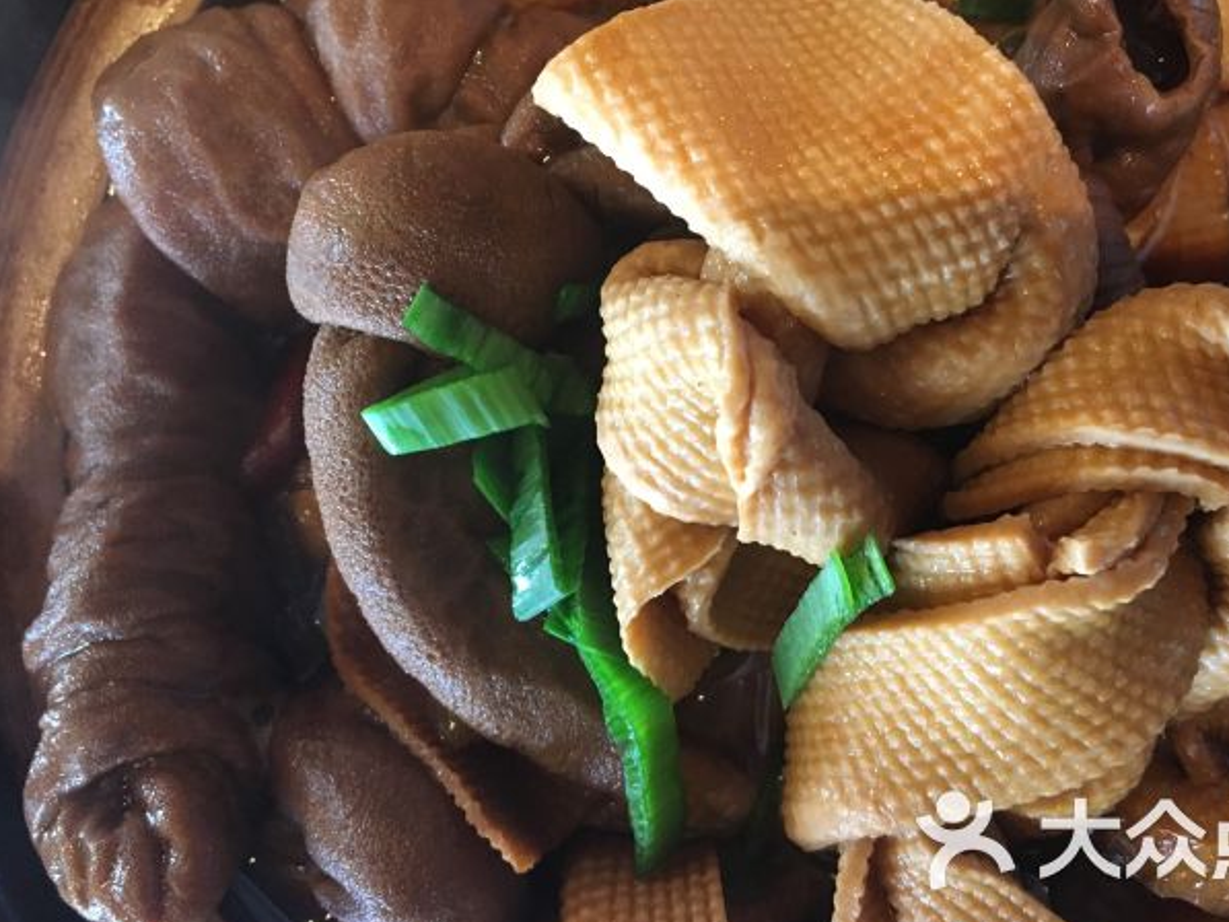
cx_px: 712
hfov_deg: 53.7
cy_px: 406
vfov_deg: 41.7
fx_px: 1207
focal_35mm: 34
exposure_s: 1/25
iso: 200
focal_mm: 4.15
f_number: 2.2
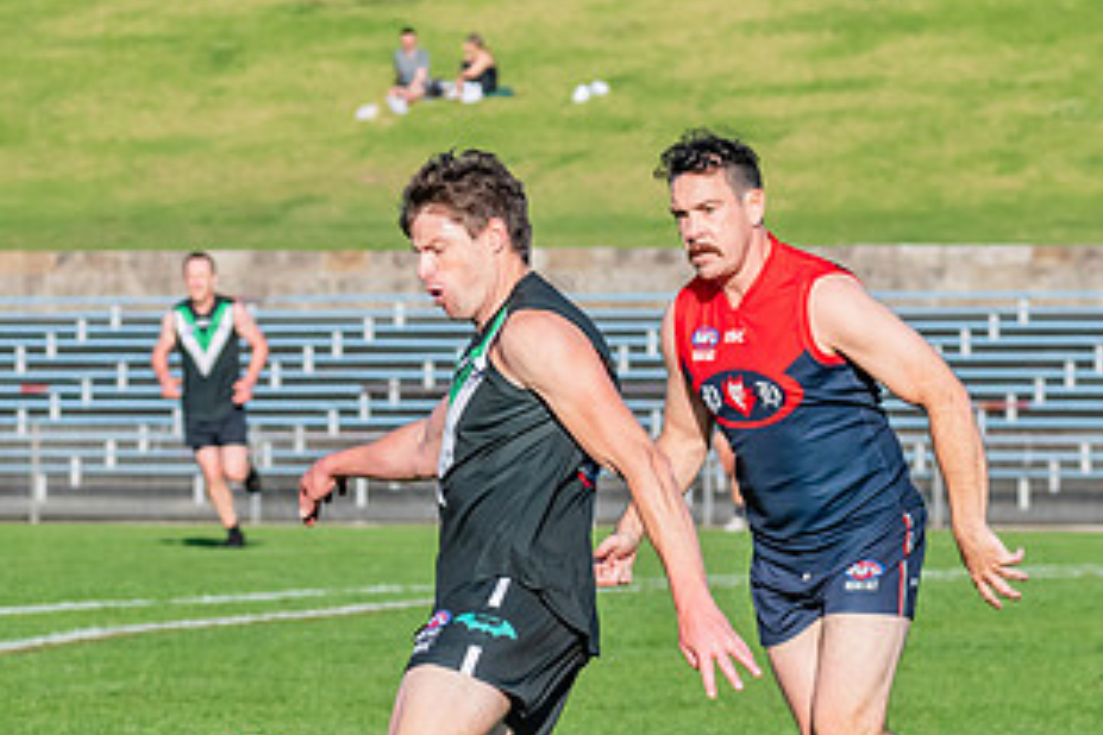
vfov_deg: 3.2
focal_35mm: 423
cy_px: 591
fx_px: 12959
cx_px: 381
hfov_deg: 4.9
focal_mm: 170
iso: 800
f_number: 9
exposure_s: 1/1600
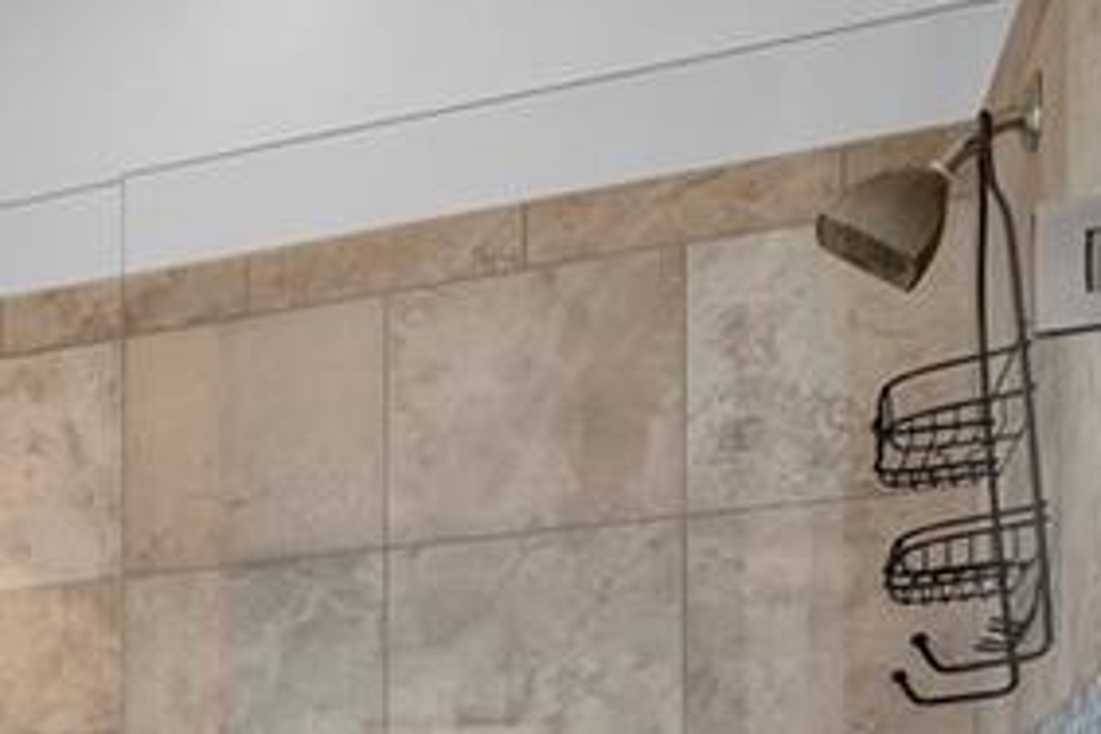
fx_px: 1829
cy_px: 1044
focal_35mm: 60
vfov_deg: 20.1
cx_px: -500
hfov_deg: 25.9
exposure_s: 1/13
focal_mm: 11
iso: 320
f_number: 6.3
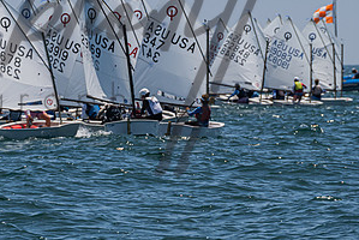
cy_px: 48
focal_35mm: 593
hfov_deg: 3.5
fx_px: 5919
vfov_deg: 2.3
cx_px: 102
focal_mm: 260
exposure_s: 1/2000
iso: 250
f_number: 8
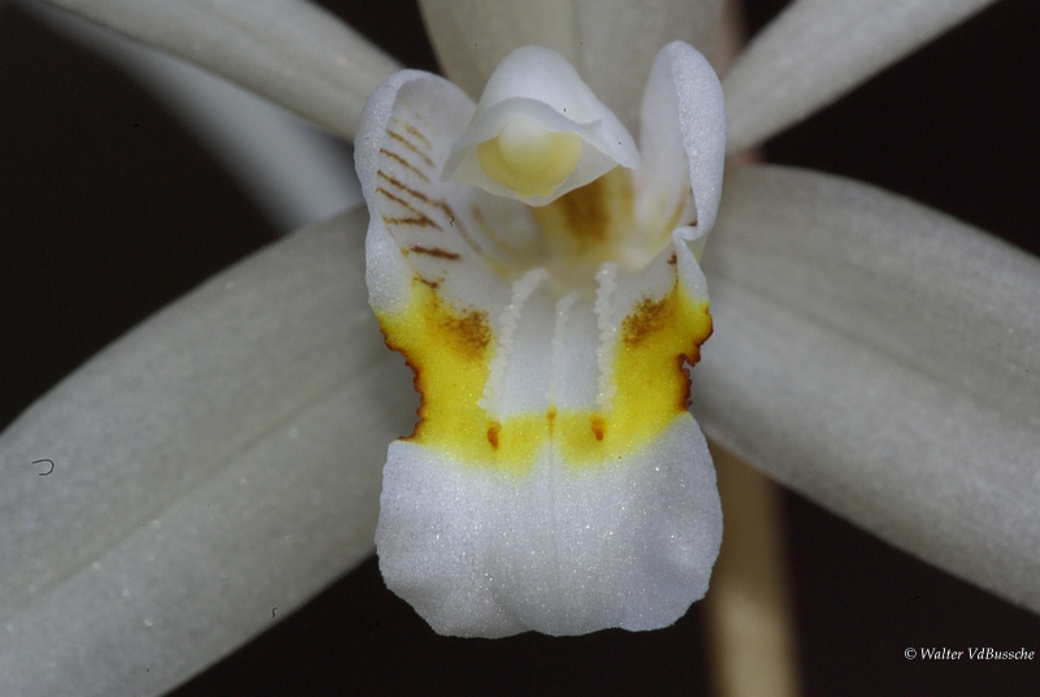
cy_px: 348
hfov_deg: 6.9
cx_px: 520
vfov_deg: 4.6
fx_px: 8679
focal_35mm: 300
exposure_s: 1/1.25
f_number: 32
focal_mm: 200
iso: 400
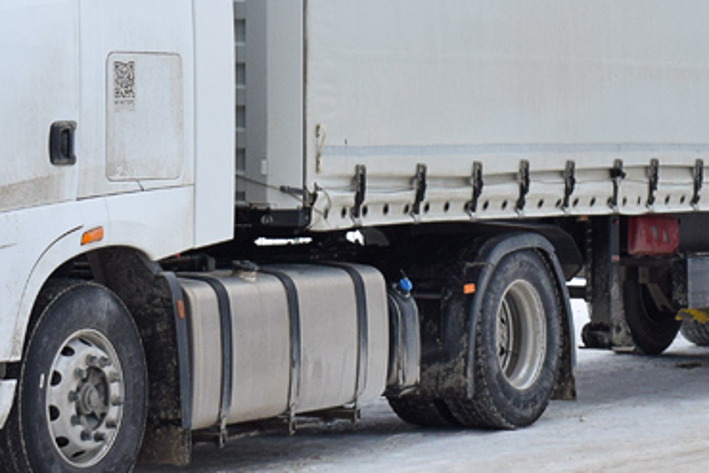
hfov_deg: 14.0
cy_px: -132
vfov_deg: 9.3
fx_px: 2876
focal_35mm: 146
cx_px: 228
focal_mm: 30
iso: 400
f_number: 6.3
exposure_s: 1/1000
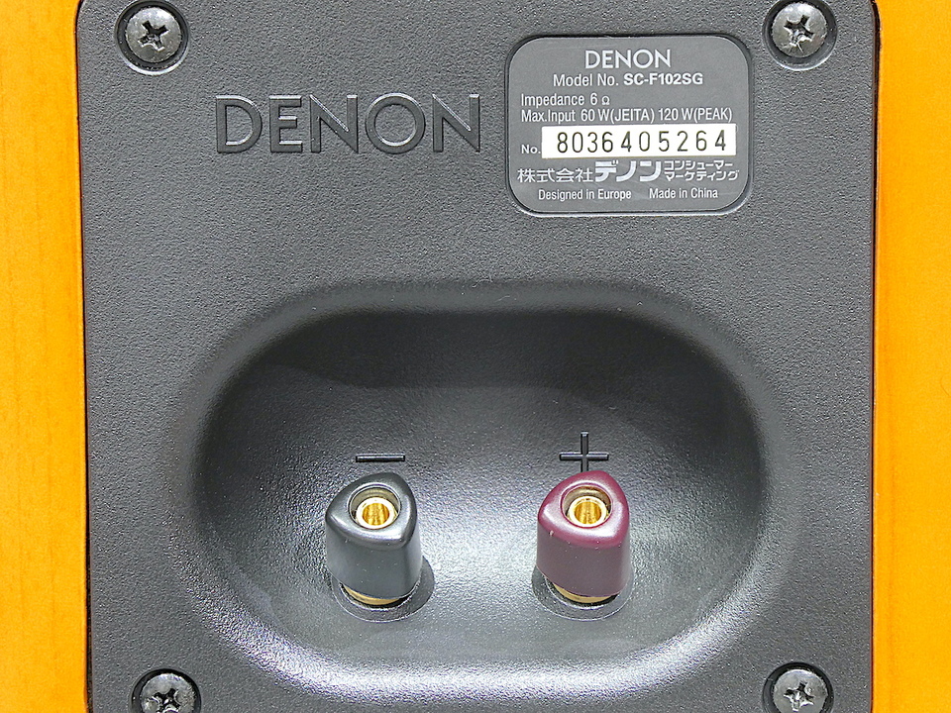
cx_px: 476
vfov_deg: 9.8
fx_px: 4148
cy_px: 356
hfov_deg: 13.1
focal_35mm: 151
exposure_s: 1/1.3
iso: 200
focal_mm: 27.1
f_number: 5.4
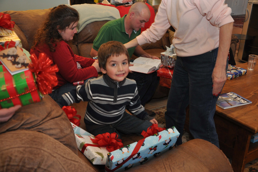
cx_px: 129
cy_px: 86
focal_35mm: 39
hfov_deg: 49.6
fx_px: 279
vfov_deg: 34.1
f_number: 4
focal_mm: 26
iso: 800
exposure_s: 1/60
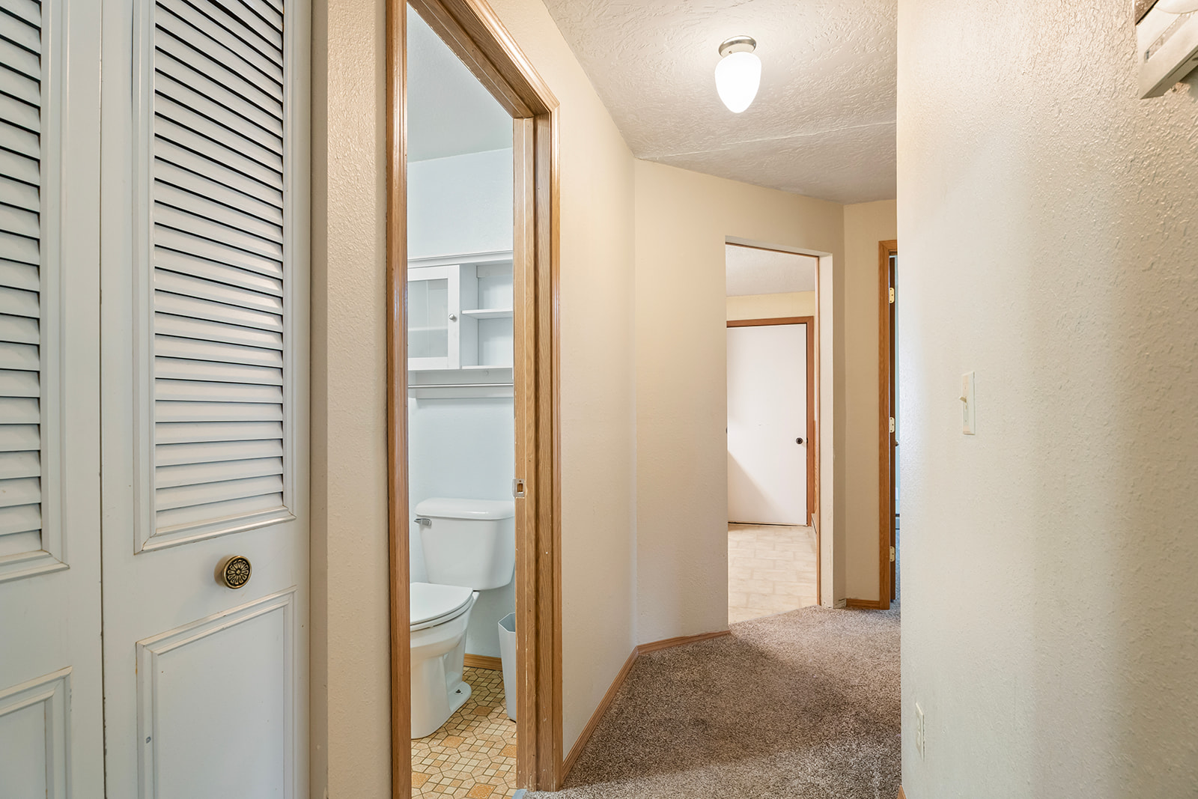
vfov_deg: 69.2
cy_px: 400
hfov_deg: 91.9
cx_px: 599
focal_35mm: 17
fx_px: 579
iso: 800
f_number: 8
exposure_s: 1/4
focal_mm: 17.4
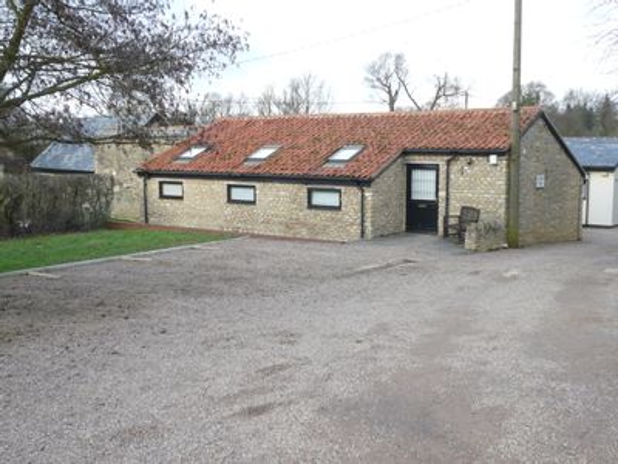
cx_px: 309
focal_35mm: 42
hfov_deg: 44.8
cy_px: 232
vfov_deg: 34.3
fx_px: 750
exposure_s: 1/160
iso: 100
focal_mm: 6.9
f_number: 3.3
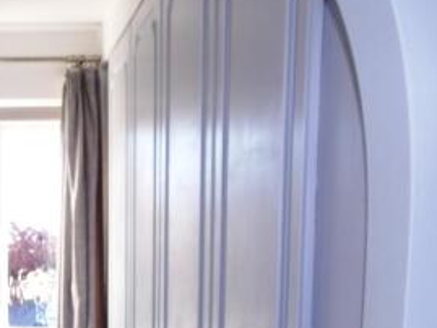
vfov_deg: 26.7
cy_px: 317
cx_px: 2
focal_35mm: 52
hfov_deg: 33.7
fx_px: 657
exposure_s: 1/30
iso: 112
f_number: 4.1
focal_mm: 4.3
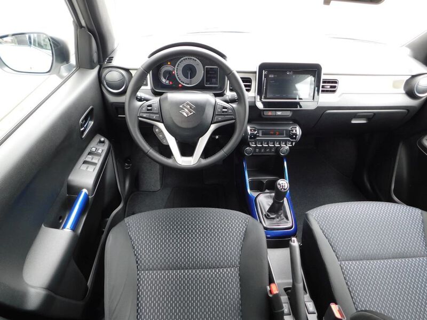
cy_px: 160
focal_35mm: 23
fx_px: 284
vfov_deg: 58.9
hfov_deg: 73.9
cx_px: 214
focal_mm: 4
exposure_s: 1/30
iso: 140
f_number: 3
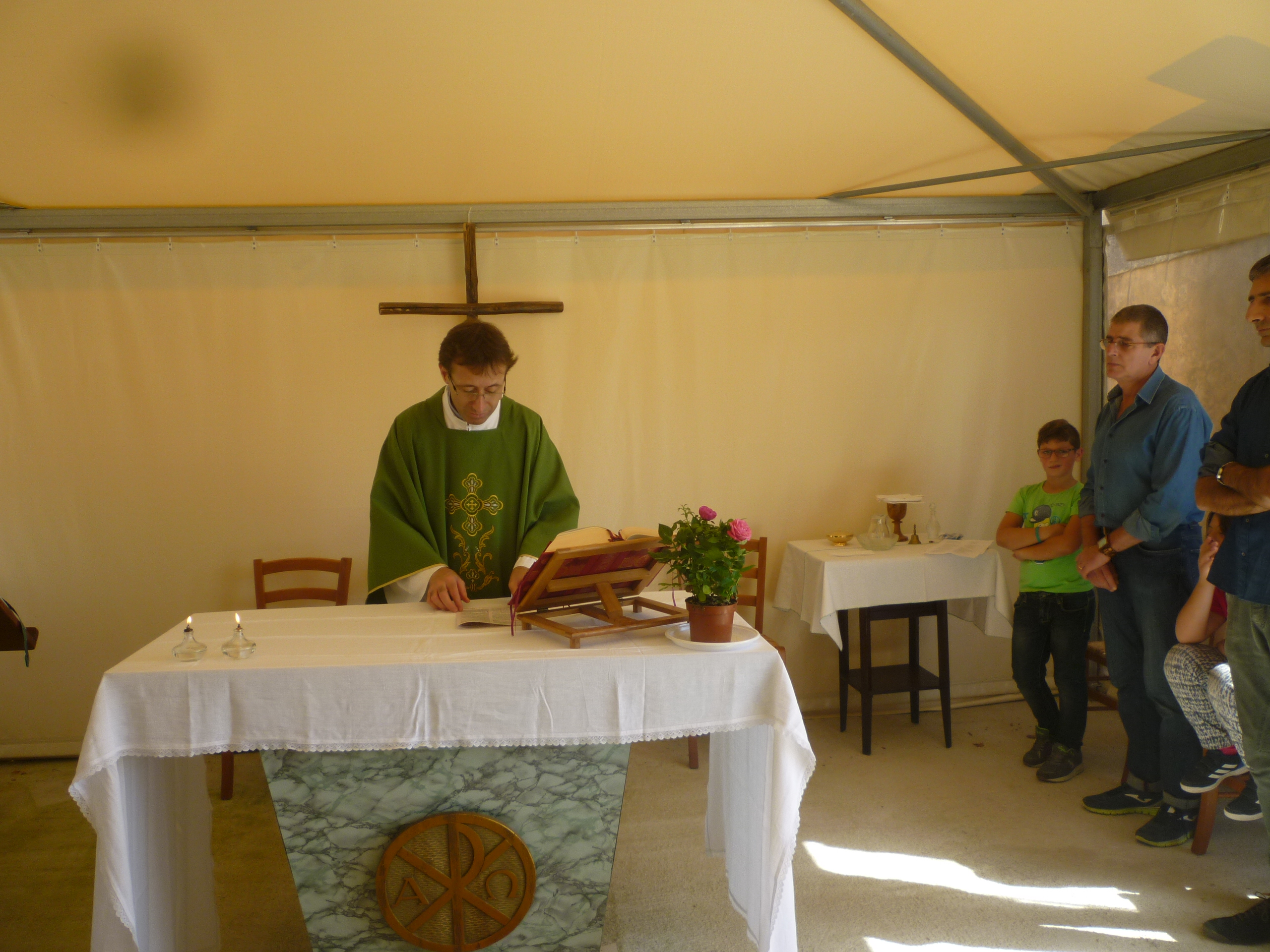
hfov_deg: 61.7
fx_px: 1064
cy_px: 476
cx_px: 635
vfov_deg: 48.2
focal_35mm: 29
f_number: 3.3
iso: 80
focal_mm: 5.2
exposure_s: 1/125
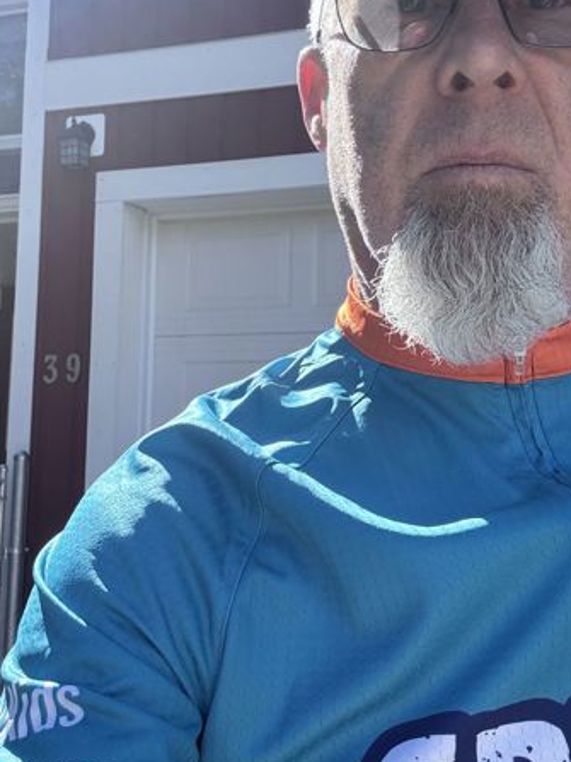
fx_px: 990
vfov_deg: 42.0
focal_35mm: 45
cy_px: 346
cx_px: 273
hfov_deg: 32.2
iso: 25
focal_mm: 2.69
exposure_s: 1/436
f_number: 1.9
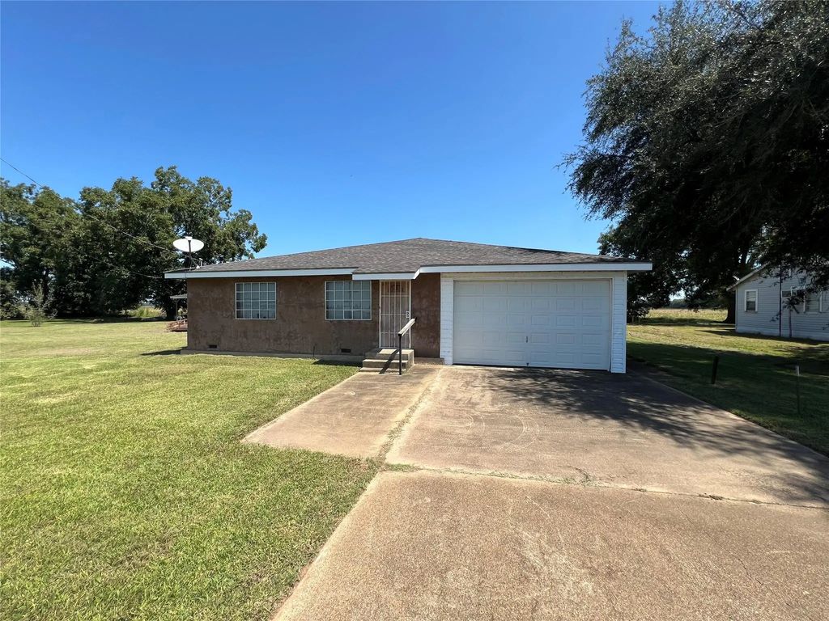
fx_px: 311
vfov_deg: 89.9
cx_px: 414
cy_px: 310
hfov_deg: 106.2
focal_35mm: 13
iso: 32
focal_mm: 1.57
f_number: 1.8
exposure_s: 1/1325
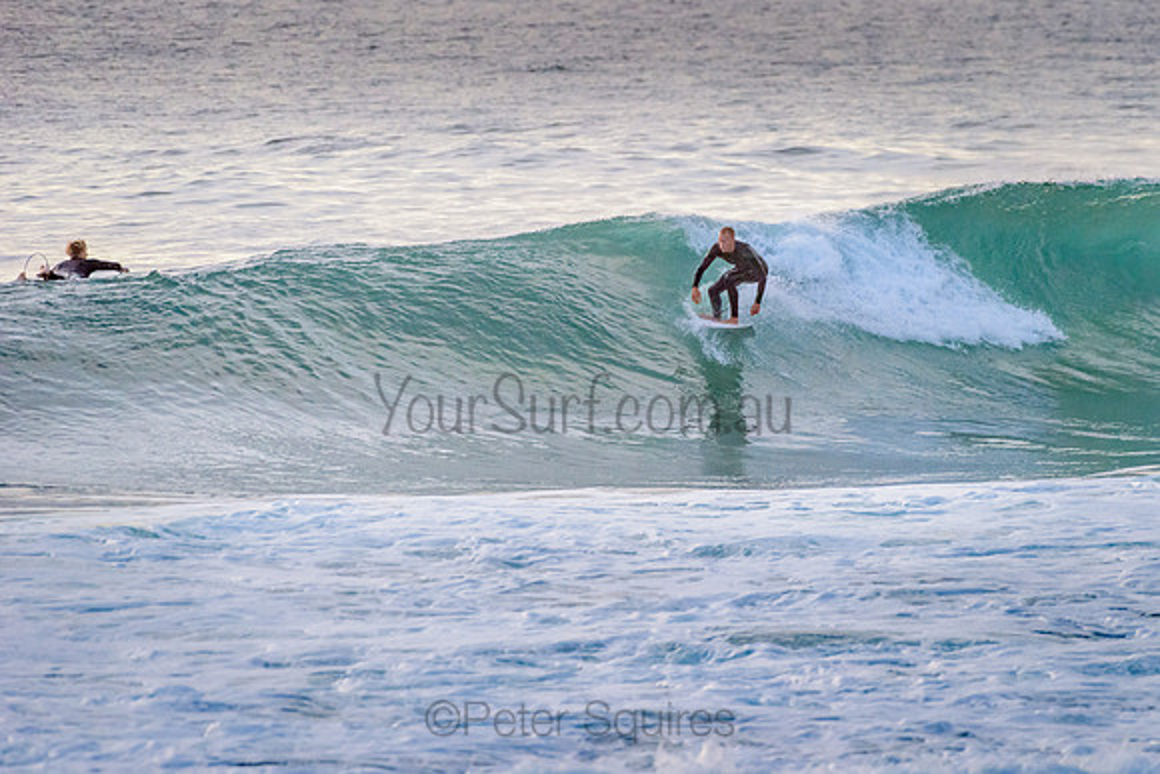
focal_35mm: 613
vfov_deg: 2.2
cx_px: 711
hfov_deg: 3.4
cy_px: 301
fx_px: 19750
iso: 1250
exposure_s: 1/2000
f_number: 5.6
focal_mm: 500
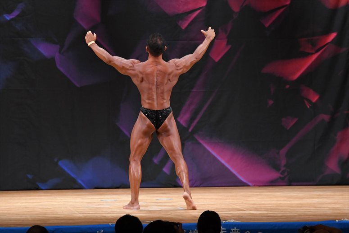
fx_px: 2180
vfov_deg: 6.1
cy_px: 116
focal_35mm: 225
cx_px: 174
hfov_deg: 9.2
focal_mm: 150
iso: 3200
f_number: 5.6
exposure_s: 1/400
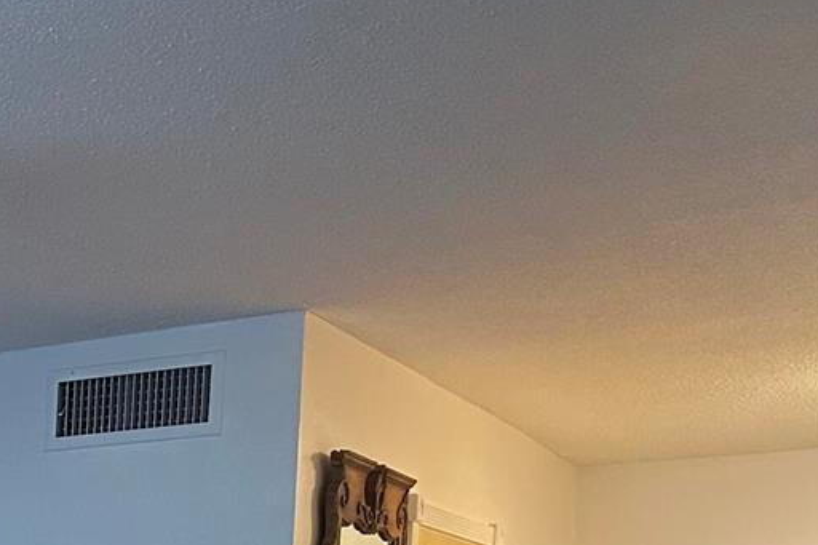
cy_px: 863
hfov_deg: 22.0
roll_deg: -0.7
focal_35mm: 78
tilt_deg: -4.2
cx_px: -374
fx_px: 1772
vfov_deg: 15.8
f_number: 1.78
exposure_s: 1/60
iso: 400
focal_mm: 6.86
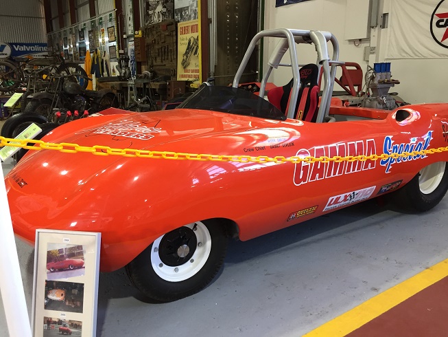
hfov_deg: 61.7
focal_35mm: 29
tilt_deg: -14.1
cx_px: 224
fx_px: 375
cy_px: 168
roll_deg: +0.4
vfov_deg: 48.2
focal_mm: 4.15
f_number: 2.2
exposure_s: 1/33
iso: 64
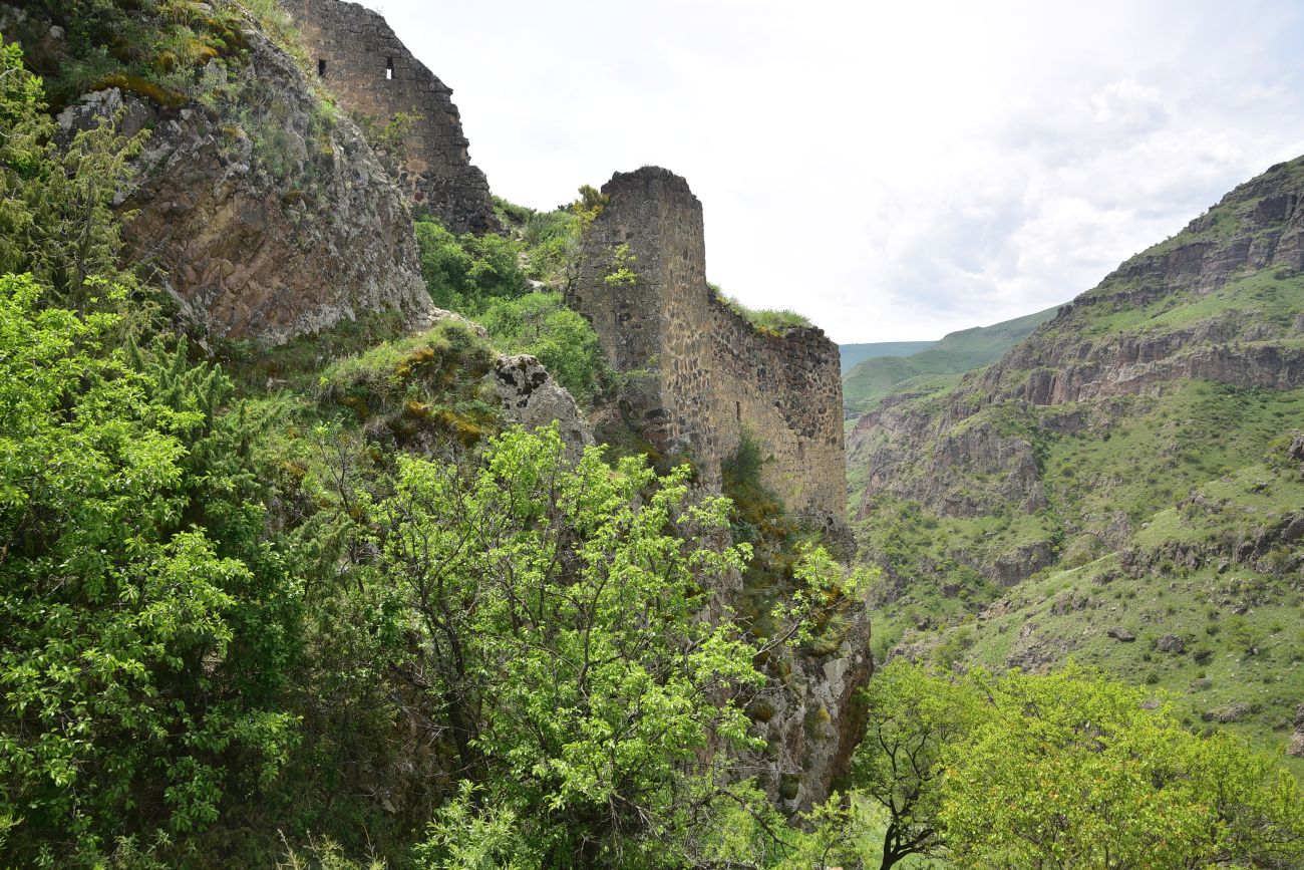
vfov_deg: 27.0
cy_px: 435
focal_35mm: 50
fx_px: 1811
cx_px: 652
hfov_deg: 39.6
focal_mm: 50
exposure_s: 1/125
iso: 100
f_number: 8
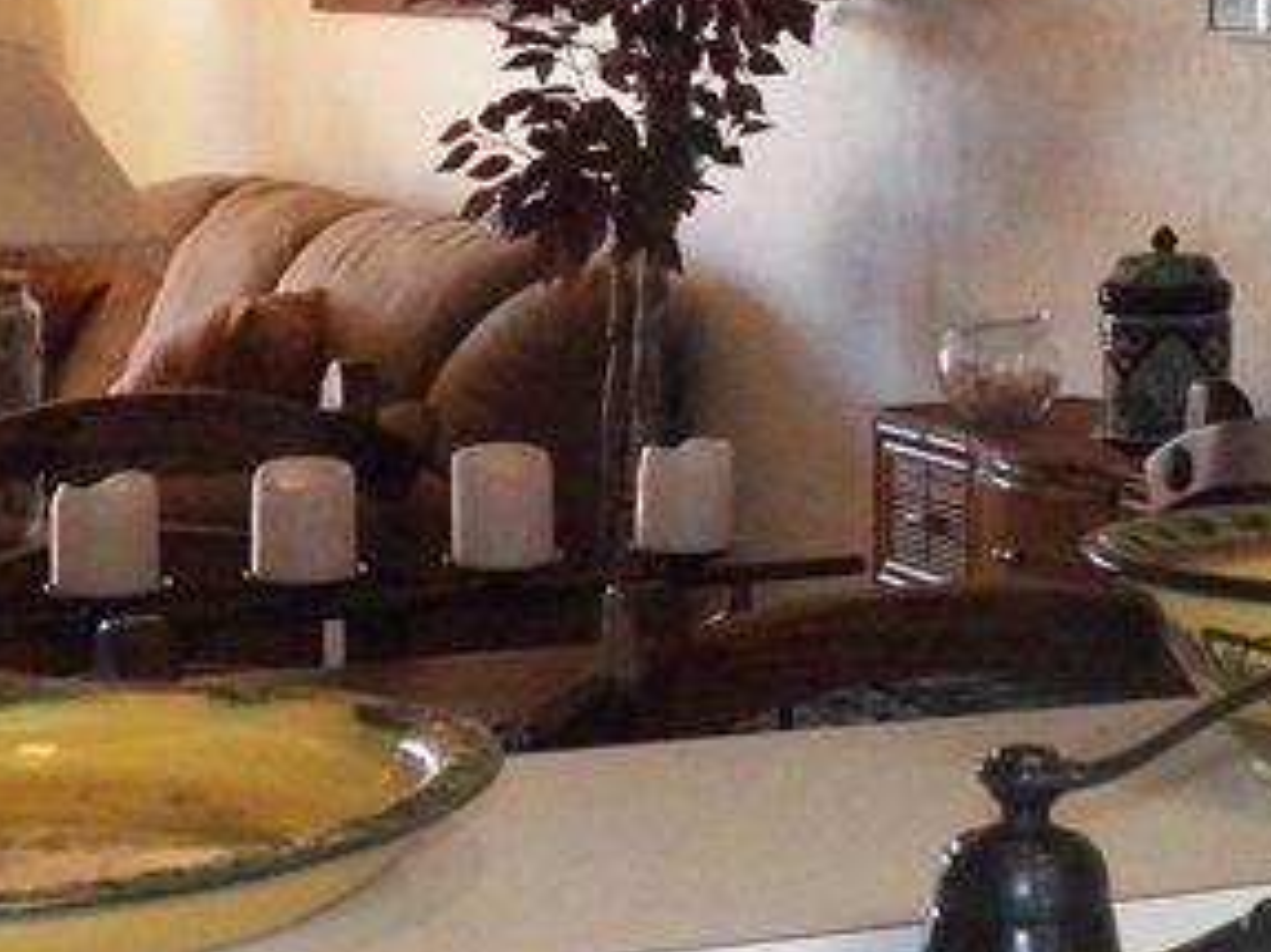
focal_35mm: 108
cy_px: 314
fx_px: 3964
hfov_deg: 18.0
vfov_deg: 13.7
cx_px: 1036
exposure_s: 1/500
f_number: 2.8
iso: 1250
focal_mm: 5.5
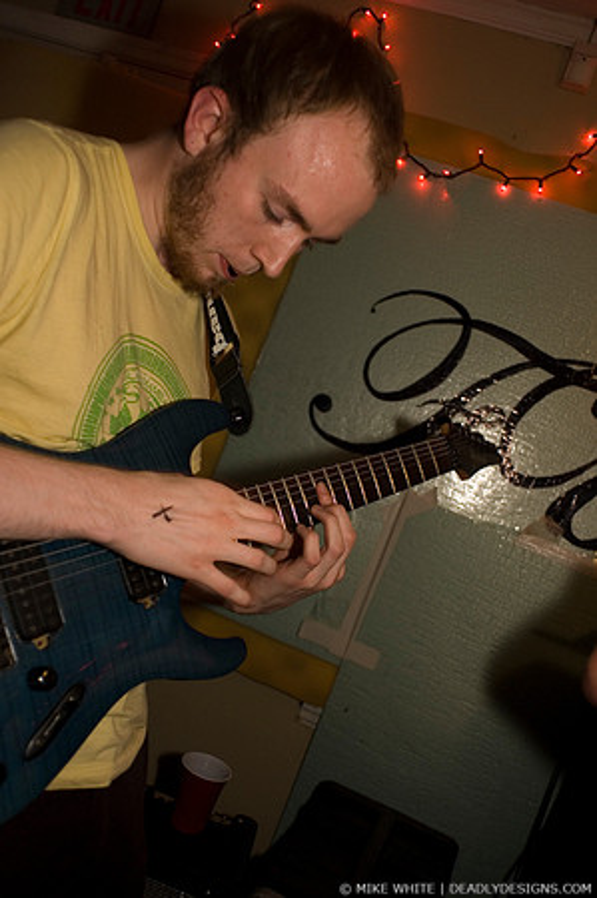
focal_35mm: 30
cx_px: 298
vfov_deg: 62.0
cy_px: 449
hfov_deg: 43.5
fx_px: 748
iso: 800
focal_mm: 20
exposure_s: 1/20
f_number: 3.2
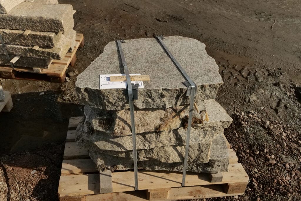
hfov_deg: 57.2
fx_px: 276
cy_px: 100
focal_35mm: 33
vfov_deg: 40.0
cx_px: 150
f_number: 8
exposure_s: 1/1600
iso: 6400
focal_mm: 33
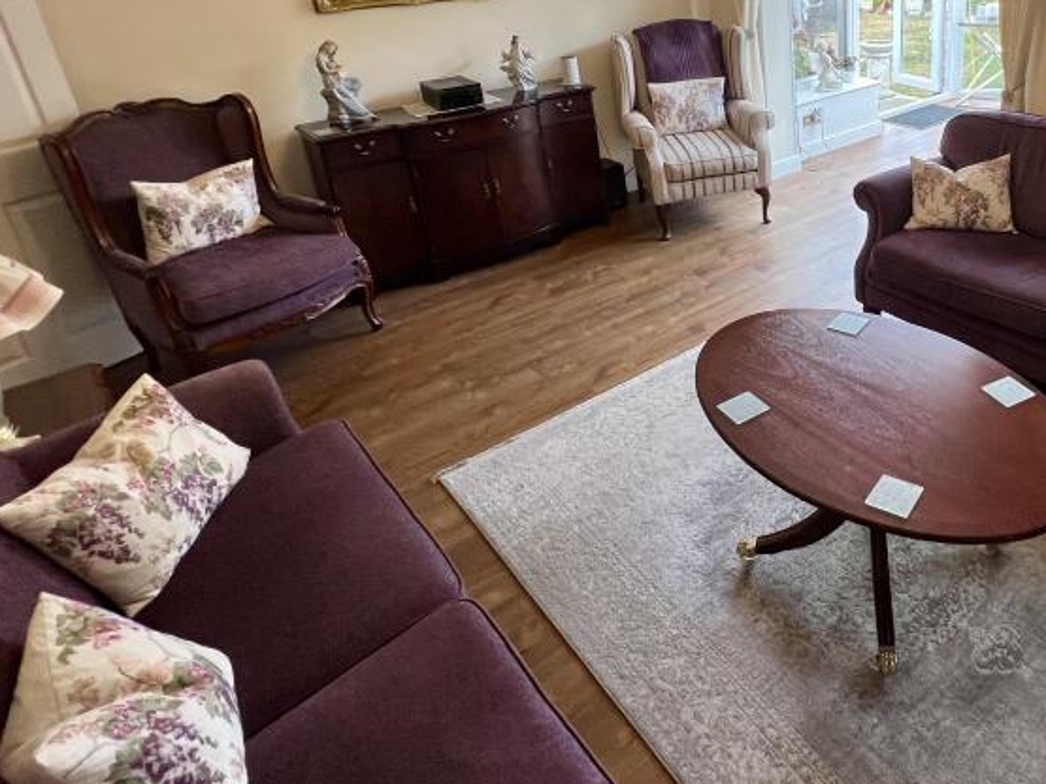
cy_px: 207
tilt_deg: -22.0
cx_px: 835
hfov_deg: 65.3
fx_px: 725
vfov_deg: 54.5
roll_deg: +1.4
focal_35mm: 24
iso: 100
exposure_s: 1/100
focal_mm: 1.57
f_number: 1.8
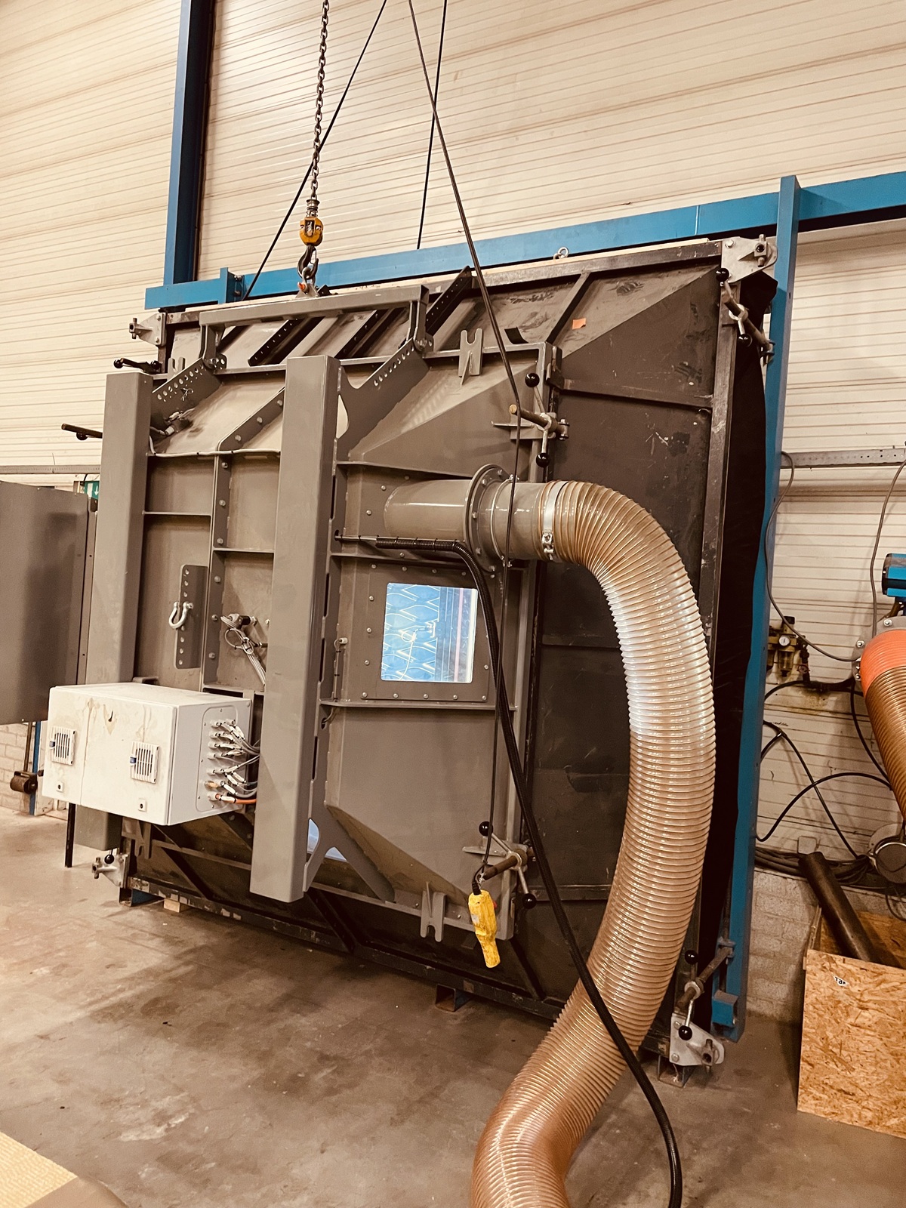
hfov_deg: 53.1
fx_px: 907
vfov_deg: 67.3
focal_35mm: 26
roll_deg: -3.5
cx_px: 453
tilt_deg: +0.2
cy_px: 604
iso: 500
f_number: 1.6
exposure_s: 1/50
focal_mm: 4.2
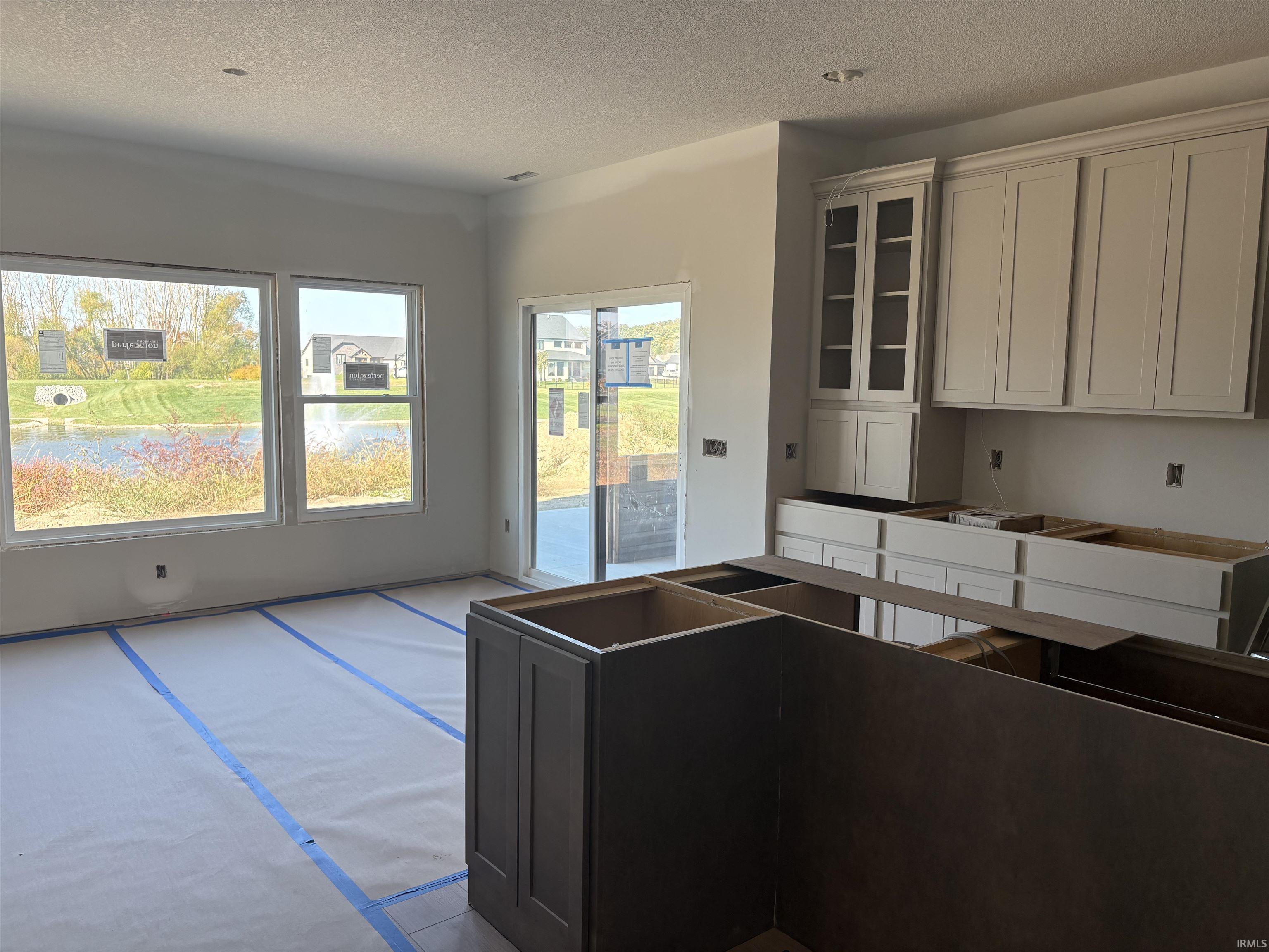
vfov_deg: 53.1
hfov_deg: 67.3
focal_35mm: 26
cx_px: 634
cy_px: 476
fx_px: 953
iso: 80
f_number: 1.6
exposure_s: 1/233
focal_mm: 5.96
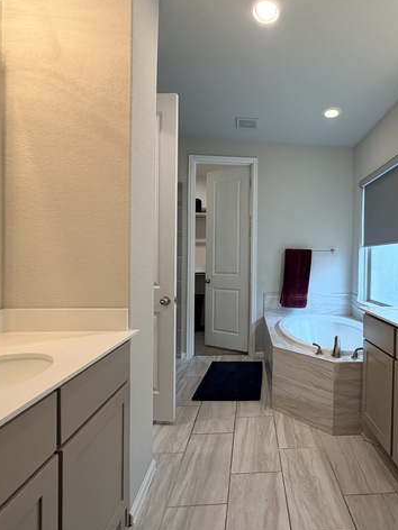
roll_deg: -1.1
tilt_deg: -0.6
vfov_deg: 84.7
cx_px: 277
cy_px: 264
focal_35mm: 19
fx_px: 291
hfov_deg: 66.1
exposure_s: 1/120
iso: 200
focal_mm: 2.22
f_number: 2.2
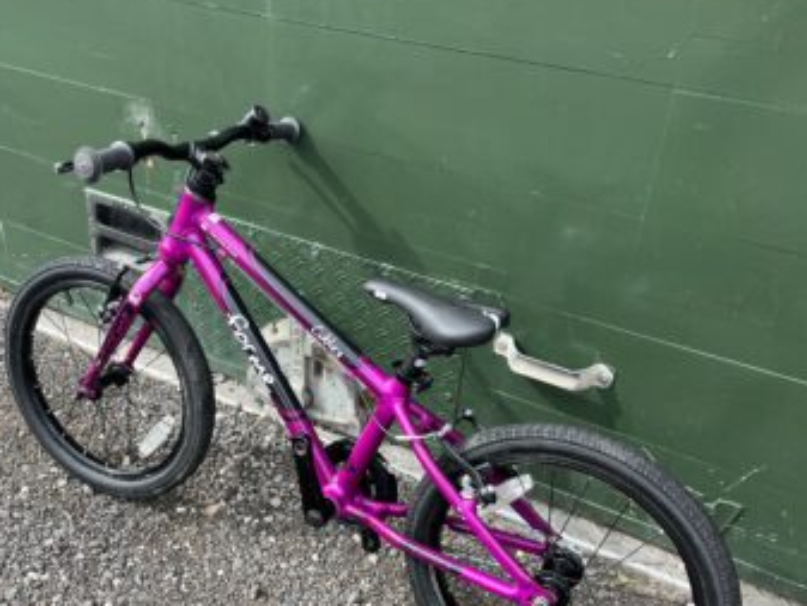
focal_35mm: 37
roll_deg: +1.6
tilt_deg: -30.7
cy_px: 357
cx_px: 318
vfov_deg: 38.6
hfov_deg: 49.8
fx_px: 863
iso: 50
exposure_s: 1/653
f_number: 1.6
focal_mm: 5.1
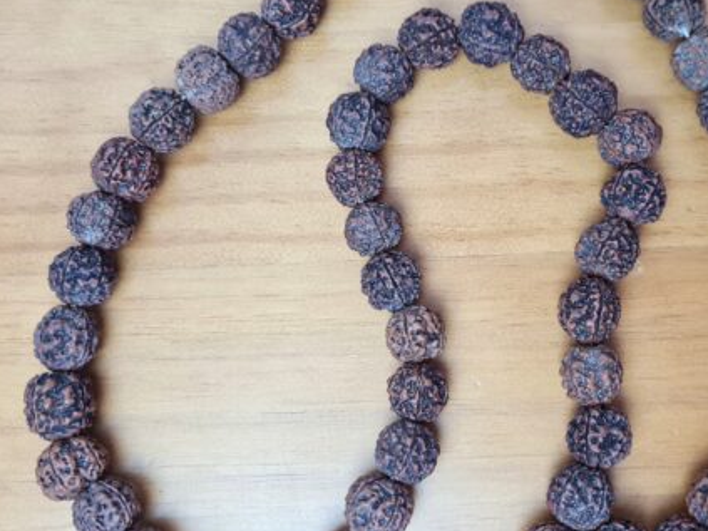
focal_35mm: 43
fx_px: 879
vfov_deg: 33.6
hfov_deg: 43.3
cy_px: 262
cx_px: 464
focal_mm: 5.4
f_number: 1.8
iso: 200
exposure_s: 1/120
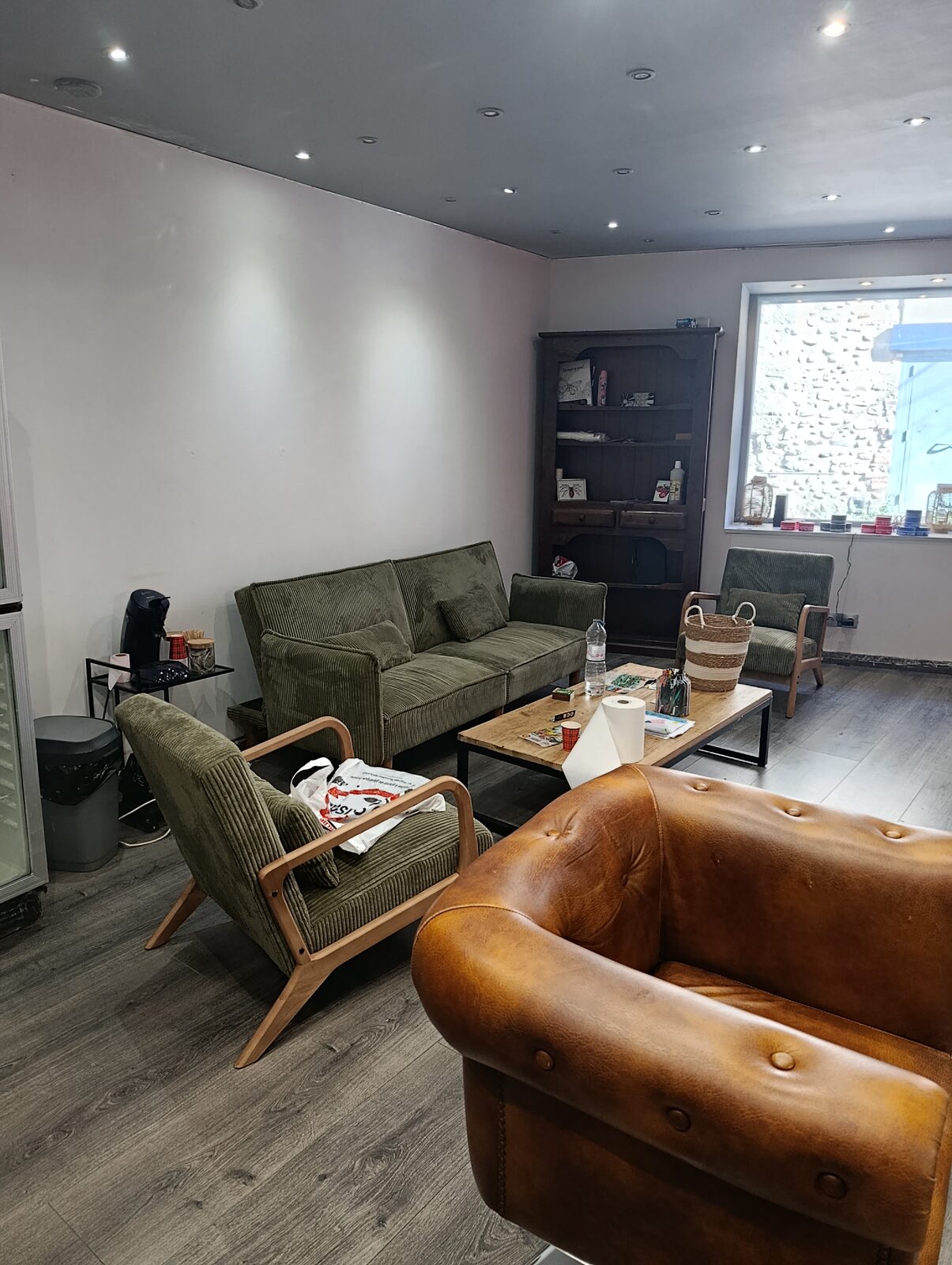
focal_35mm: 23
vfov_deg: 73.8
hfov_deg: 59.0
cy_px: 632
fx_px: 841
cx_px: 476
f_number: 1.65
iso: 886
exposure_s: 1/100
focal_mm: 6.11
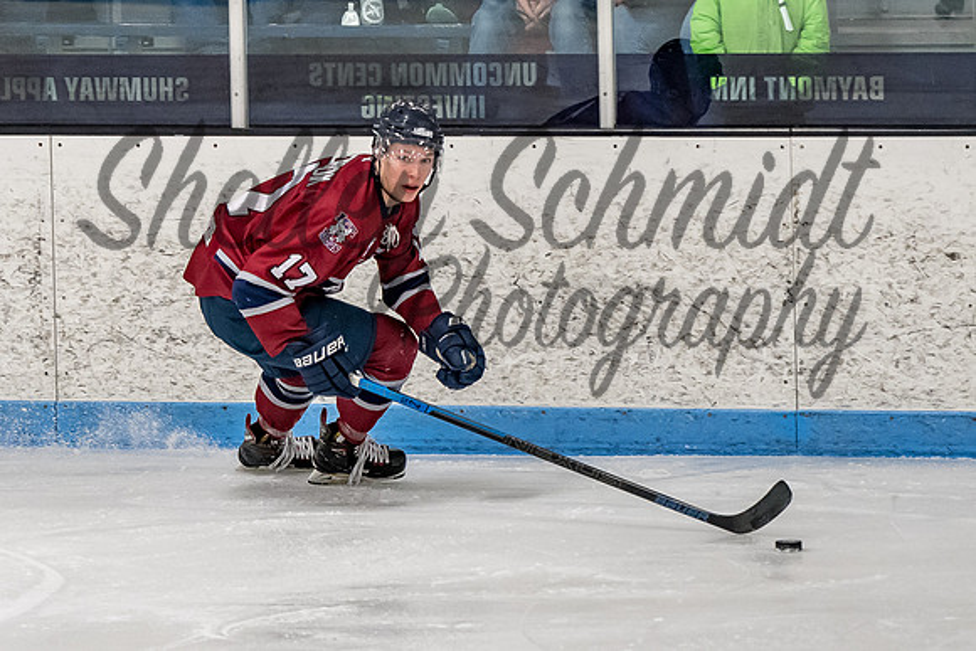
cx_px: 348
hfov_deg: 6.5
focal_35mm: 317
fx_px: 8585
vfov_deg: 4.3
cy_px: 309
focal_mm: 135
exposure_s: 1/800
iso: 1600
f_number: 3.2
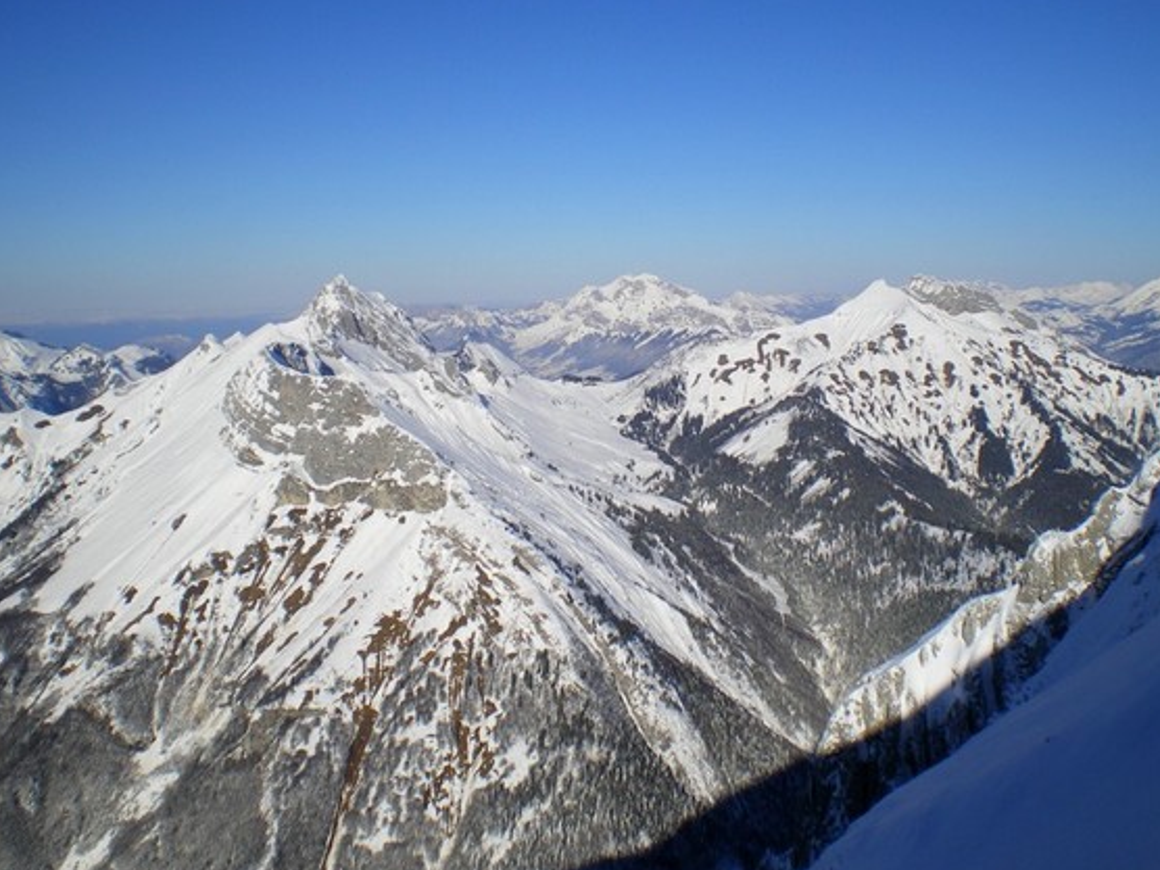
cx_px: 574
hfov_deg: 45.8
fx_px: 1374
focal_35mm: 41
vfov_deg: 35.1
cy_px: 444
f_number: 4.6
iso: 64
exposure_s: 1/800
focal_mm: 6.3
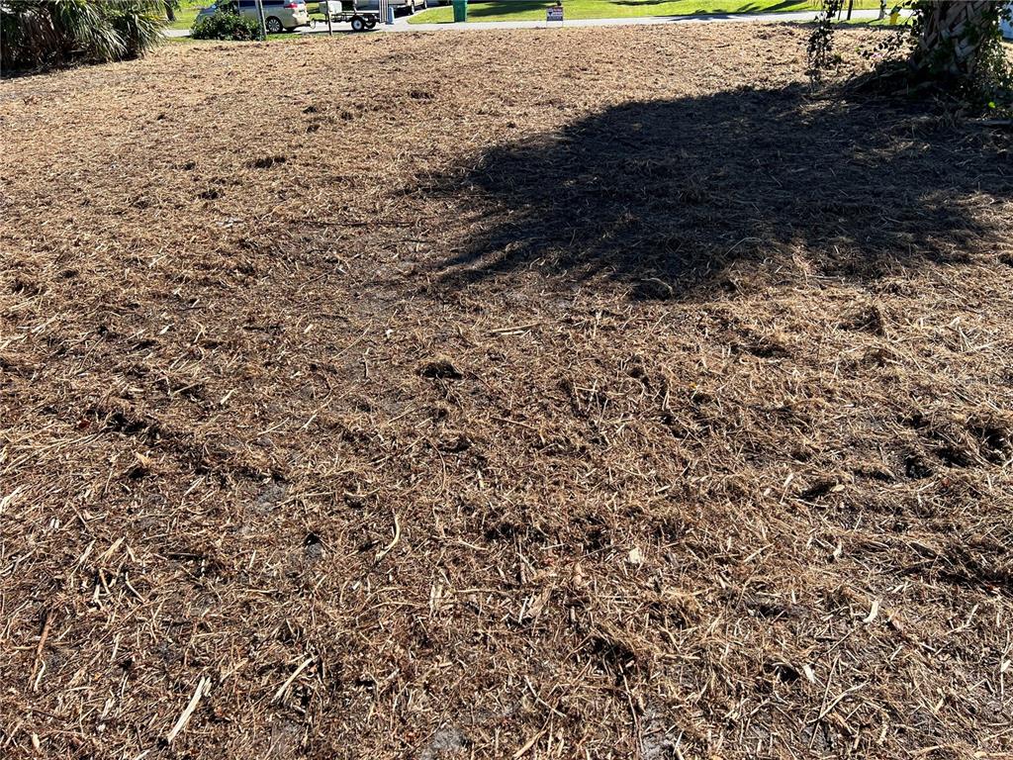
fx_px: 761
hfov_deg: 67.3
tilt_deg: -29.0
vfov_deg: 53.1
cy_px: 380
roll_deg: +1.7
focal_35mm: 26
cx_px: 506
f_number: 1.5
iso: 50
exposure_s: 1/1934
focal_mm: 5.7
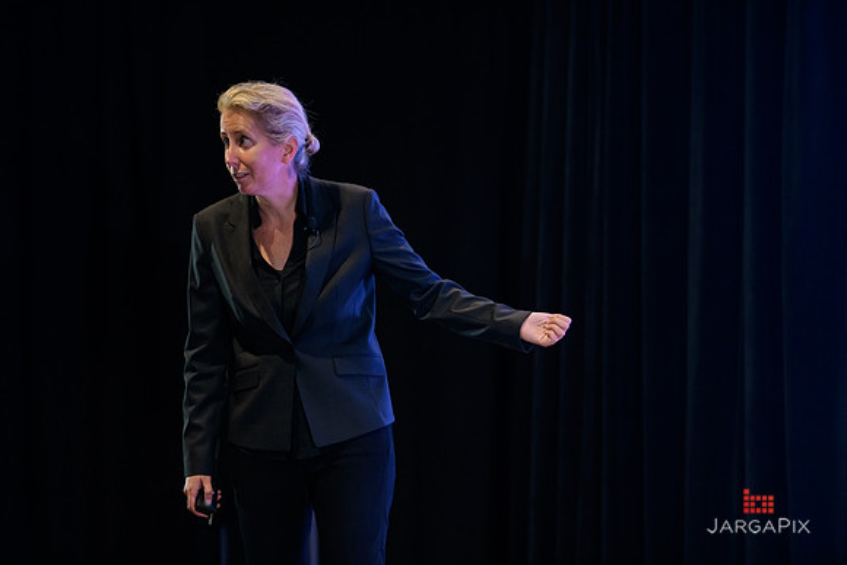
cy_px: 282
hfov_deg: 13.7
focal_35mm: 150
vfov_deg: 9.2
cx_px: 424
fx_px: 3530
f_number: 3.2
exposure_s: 1/250
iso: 1600
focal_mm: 150
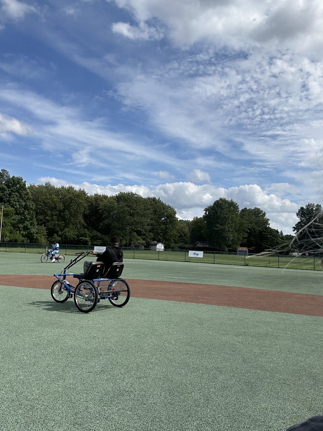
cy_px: 216
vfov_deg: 60.0
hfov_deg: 46.8
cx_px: 162
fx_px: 373
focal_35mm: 30
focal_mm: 2.69
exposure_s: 1/2070
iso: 25
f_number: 1.9
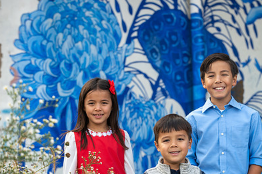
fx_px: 923
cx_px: 185
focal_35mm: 127
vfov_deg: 10.8
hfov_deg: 16.1
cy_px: 117
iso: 400
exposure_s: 1/200
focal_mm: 86
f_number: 4.5
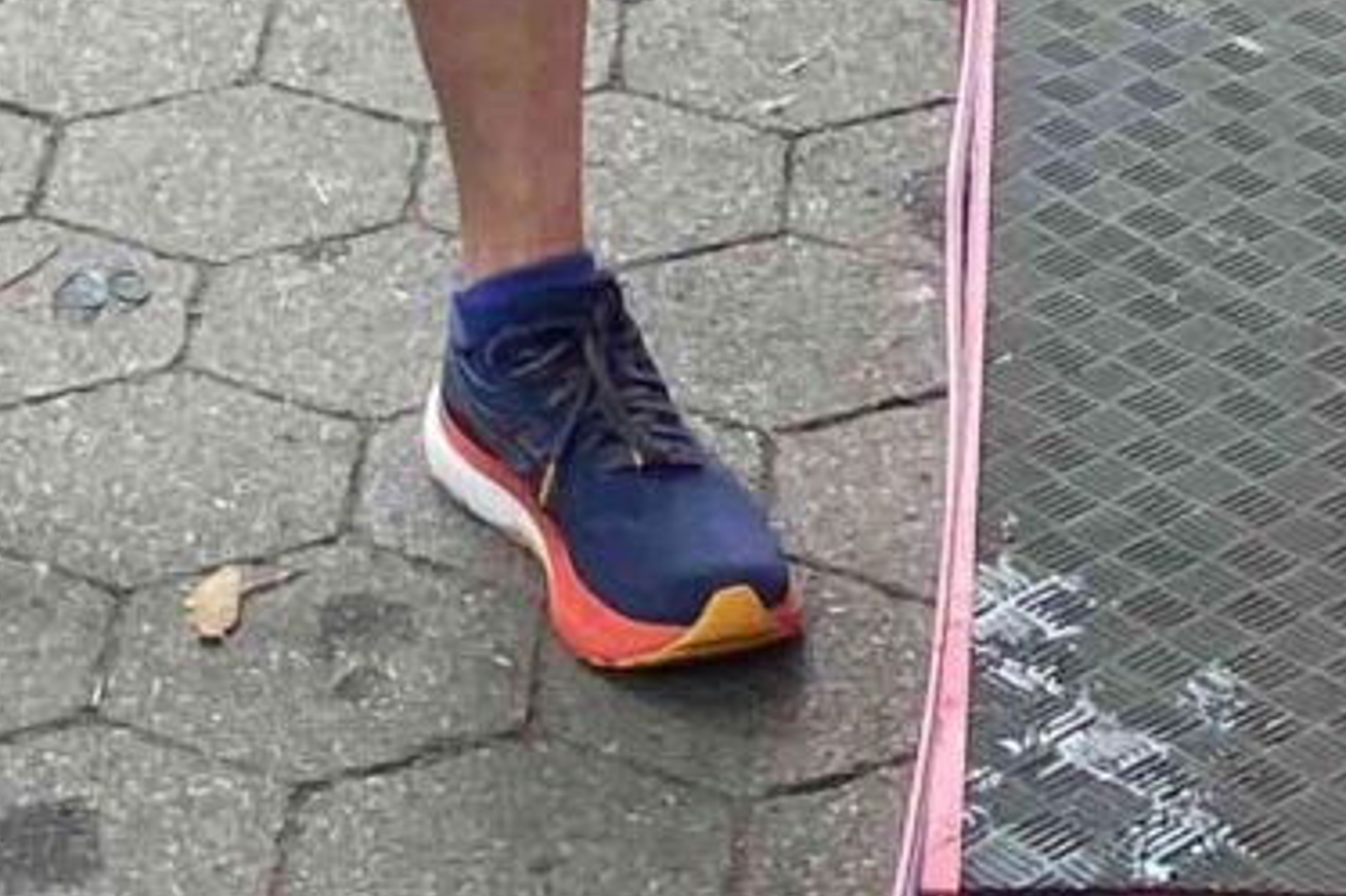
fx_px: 6914
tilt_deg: -6.4
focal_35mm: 185
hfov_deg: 11.1
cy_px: -1810
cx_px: 749
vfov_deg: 6.7
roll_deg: -1.7
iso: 32
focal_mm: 4.25
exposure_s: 1/208
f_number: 1.8
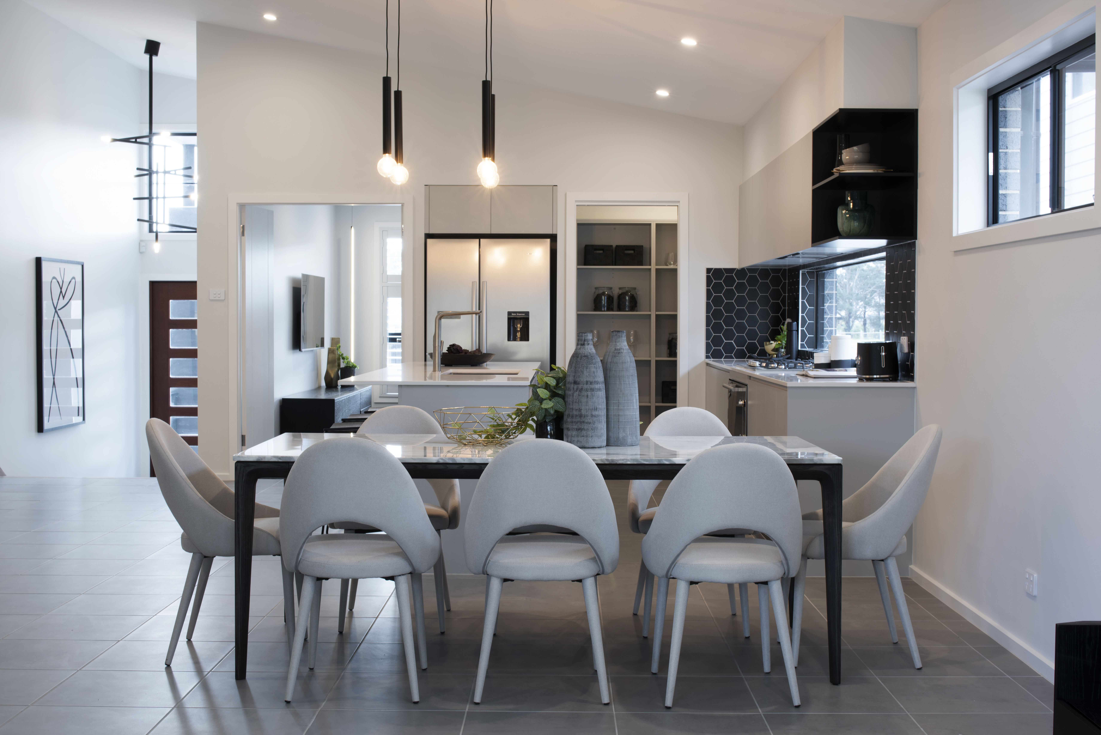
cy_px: 368
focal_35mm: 45
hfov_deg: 43.6
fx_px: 1377
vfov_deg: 29.9
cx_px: 550
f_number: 14
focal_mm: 45
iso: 64
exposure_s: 1/1.67
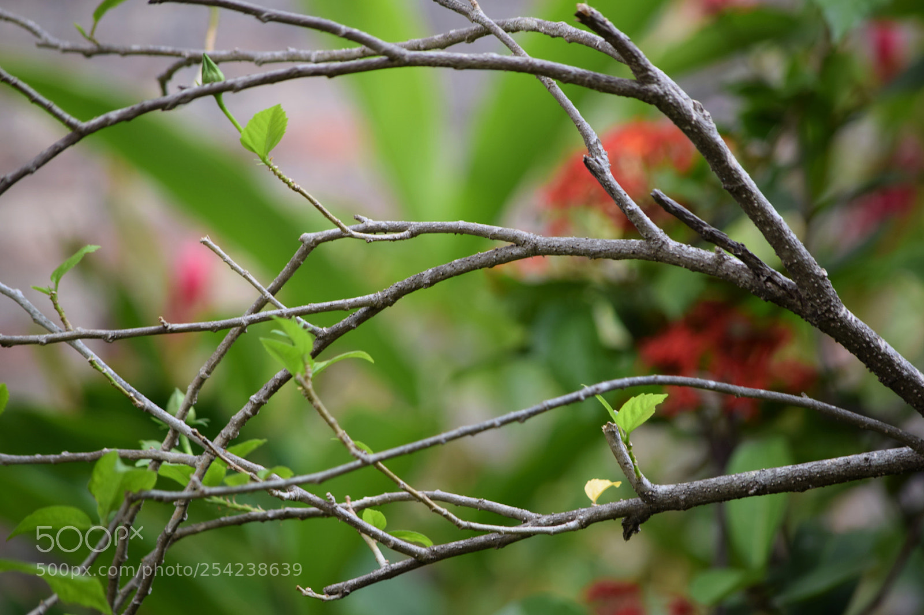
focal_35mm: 278
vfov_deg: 5.0
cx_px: 462
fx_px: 7121
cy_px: 308
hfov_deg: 7.4
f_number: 5.6
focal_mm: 185
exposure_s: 1/80
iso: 200
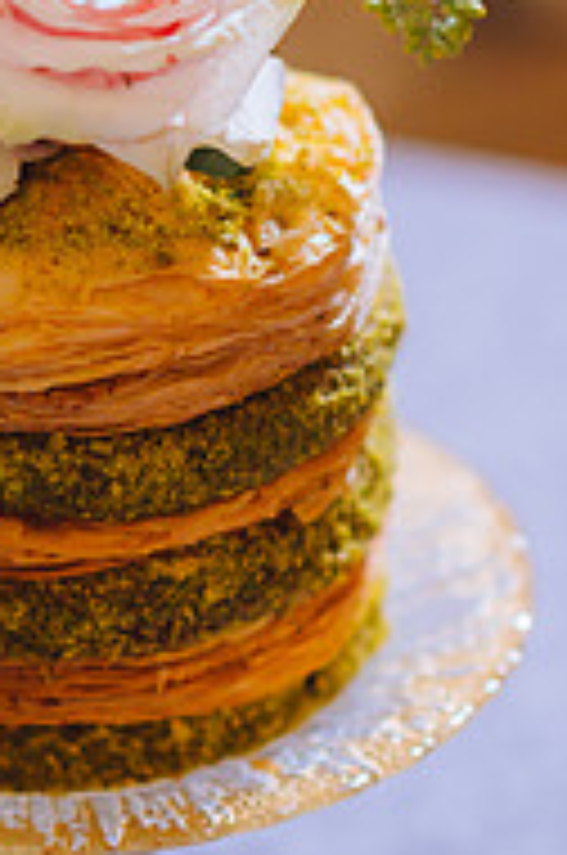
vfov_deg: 10.2
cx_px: 2
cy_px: 171
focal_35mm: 201
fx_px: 4766
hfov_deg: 6.8
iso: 1600
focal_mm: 85
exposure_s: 1/100
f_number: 2
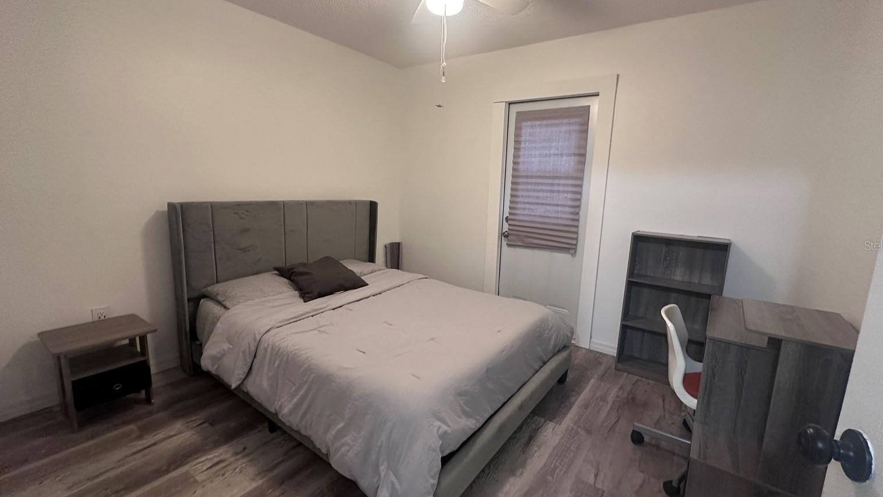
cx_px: 456
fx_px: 375
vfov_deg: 67.1
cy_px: 245
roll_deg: -2.8
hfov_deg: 99.3
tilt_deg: -10.6
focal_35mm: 16
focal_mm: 2.22
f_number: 2.2
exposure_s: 1/60
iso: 500
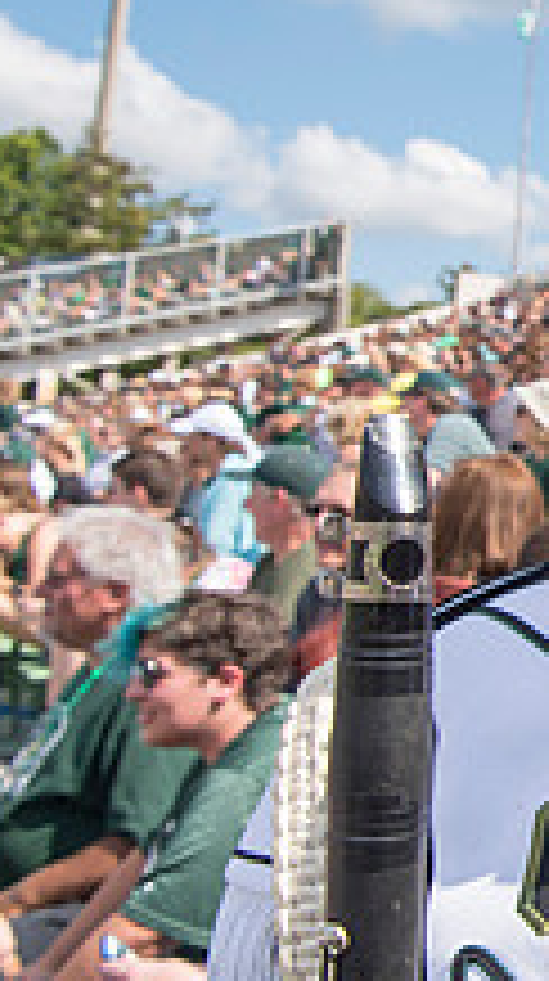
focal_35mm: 67
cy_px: 412
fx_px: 1741
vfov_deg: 31.4
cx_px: 1206
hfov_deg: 14.0
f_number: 7.1
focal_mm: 24
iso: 200
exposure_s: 1/500
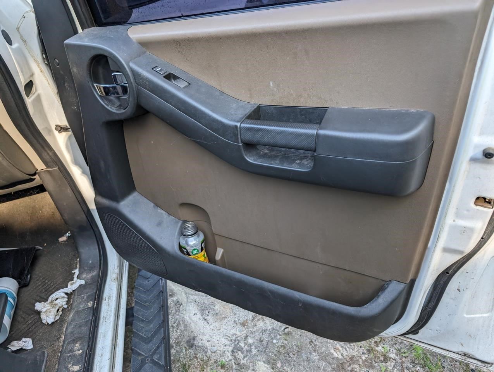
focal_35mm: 24
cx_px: 247
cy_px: 186
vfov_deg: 56.9
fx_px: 343
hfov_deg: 71.5
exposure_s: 1/1541
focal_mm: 6.9
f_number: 1.68
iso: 385
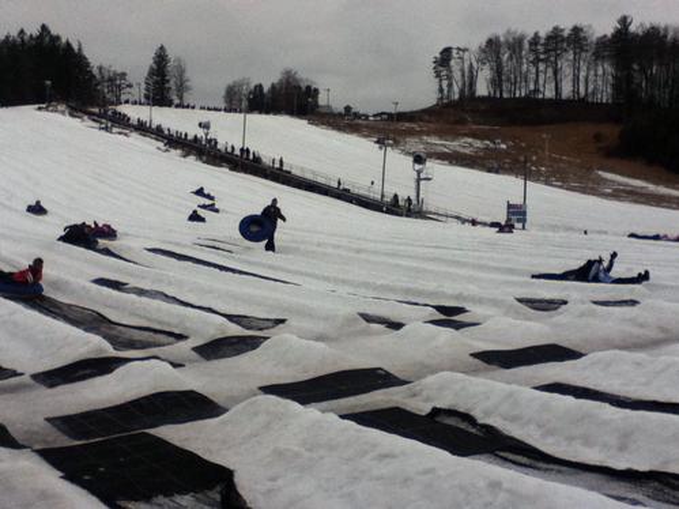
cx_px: 340
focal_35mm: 32
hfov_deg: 56.8
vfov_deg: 44.1
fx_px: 628
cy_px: 254
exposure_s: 1/1574
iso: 80
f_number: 2.4
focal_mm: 3.85
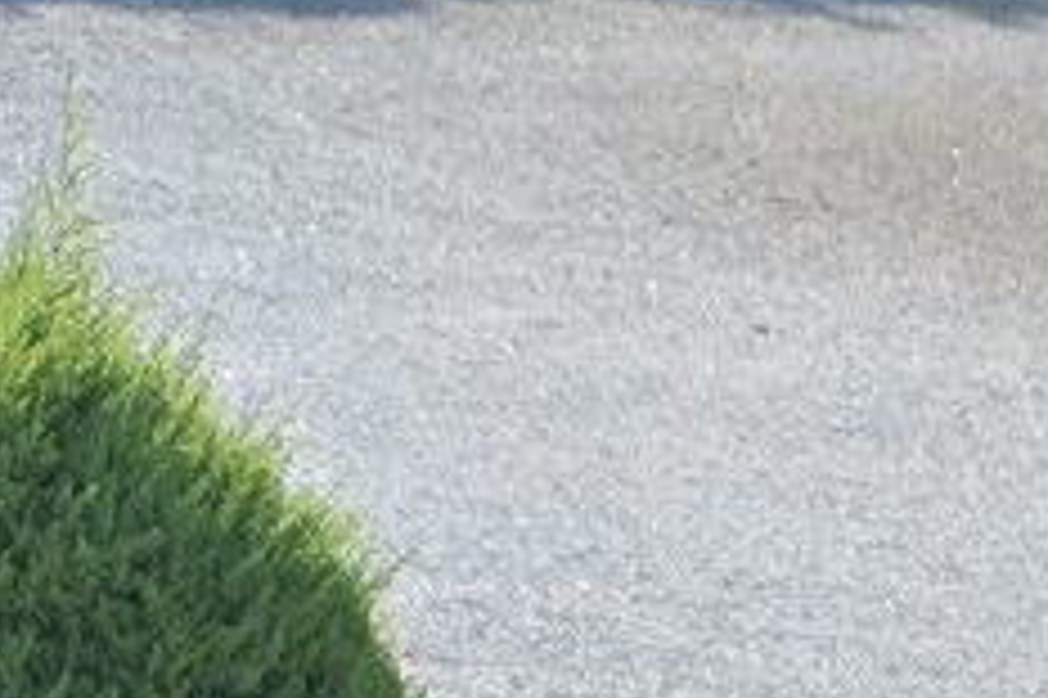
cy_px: 892
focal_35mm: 206
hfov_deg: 9.9
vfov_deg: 6.6
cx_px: 1196
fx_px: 5992
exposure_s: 1/400
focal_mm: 50
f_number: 4.8
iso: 200
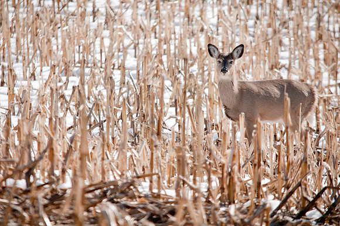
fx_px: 7073
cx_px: 170
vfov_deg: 1.8
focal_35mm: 750
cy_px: 113
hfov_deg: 2.8
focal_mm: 500
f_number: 6.7
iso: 320
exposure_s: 1/500
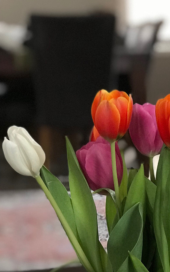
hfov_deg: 13.3
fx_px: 719
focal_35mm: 97
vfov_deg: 21.3
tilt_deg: -11.7
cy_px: 182
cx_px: 163
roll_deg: +0.6
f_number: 2.8
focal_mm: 6.6
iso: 800
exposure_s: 1/60
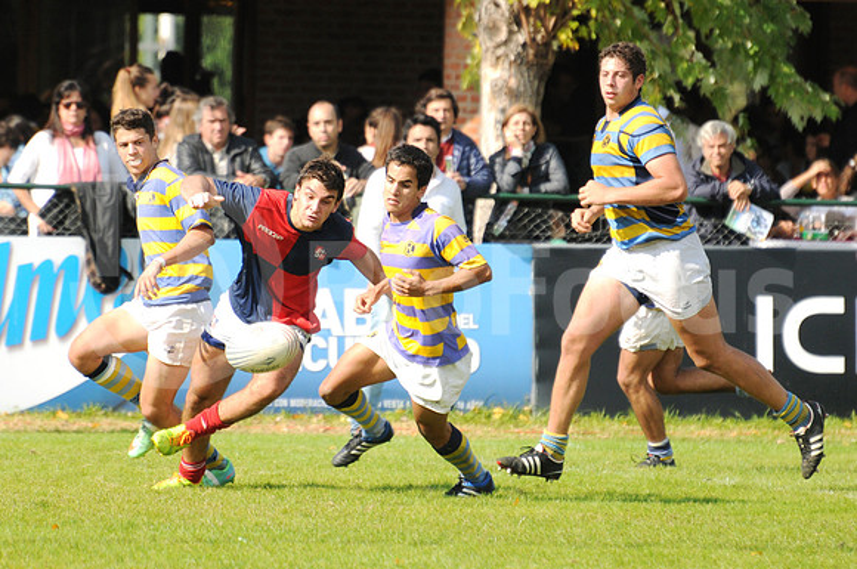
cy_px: 284
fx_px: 10697
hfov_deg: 4.6
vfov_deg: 3.0
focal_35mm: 450
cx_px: 428
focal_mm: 300
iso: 400
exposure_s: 1/1000
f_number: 5.6
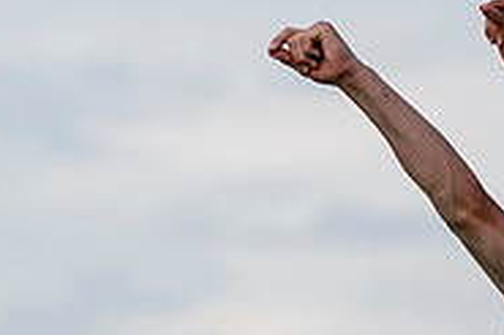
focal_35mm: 977
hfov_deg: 2.1
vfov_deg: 1.4
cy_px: 321
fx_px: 13666
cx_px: 648
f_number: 4
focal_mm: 200
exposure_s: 1/1250
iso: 200
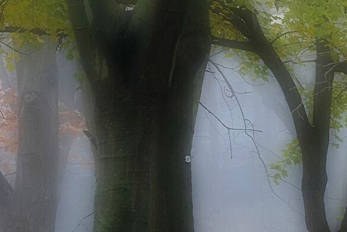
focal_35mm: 221
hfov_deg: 9.1
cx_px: 512
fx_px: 2131
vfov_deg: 6.2
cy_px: 192
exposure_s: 1/210
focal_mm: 35.8
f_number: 5.6
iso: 800
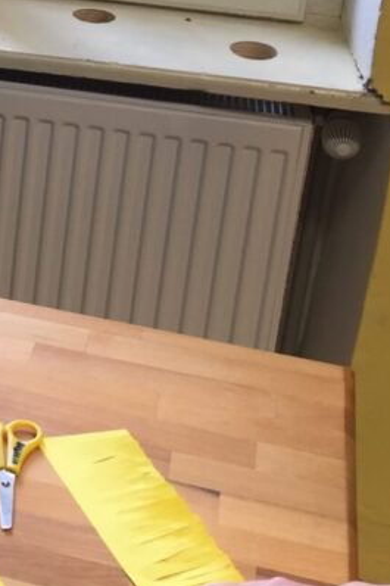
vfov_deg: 21.8
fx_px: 1480
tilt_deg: -20.4
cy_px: 44
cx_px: -283
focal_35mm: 91
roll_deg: -1.3
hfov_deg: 13.6
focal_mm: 4.15
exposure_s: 1/50
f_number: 2.2
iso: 32
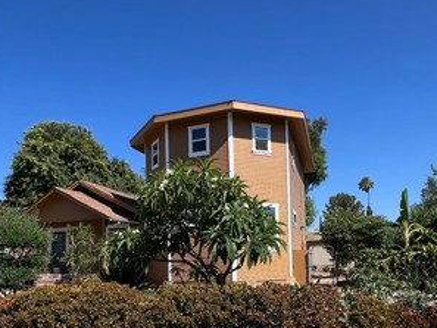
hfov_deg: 62.7
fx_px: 354
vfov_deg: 47.8
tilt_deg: +1.3
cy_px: 249
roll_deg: +0.8
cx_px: 168
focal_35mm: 28
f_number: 1.8
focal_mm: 1.57
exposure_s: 1/1179
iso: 32
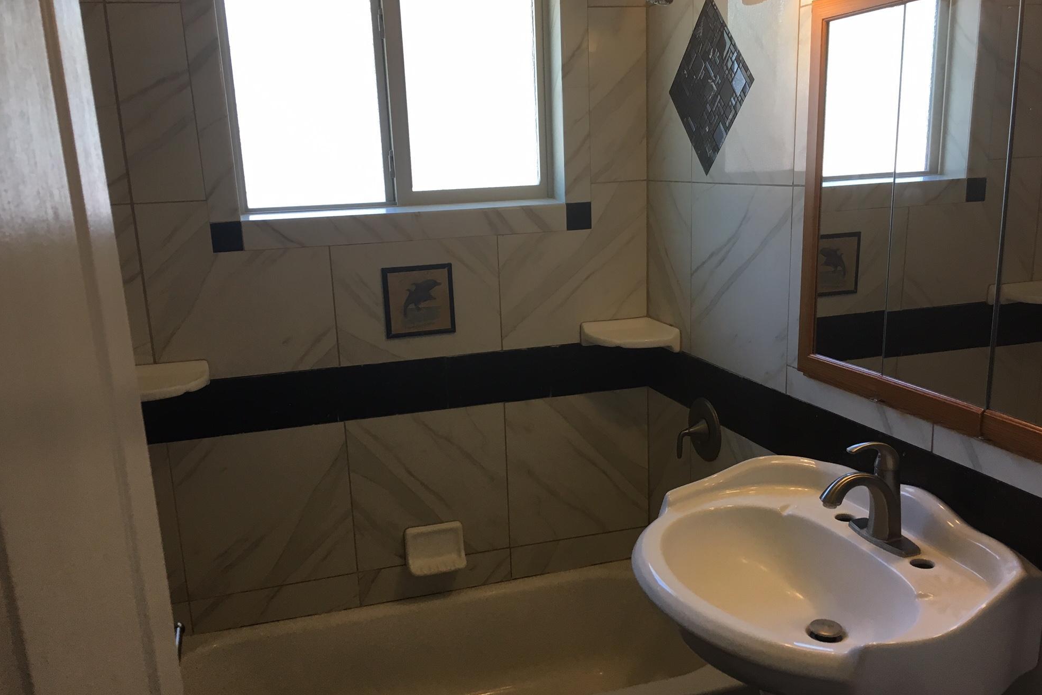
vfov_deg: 42.3
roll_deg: +1.1
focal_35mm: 31
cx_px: 517
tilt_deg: -14.5
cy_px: 384
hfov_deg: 60.3
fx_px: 897
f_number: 2.2
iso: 32
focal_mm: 4.15
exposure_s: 1/30
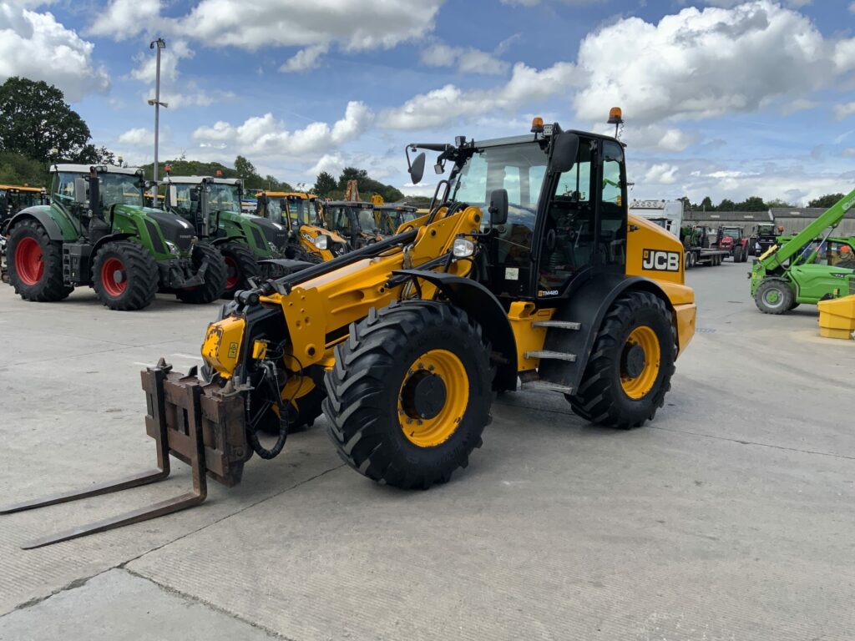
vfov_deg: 48.2
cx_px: 428
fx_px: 716
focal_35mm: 29
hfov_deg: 61.7
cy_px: 320
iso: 16
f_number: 1.8
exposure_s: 1/1490
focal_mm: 3
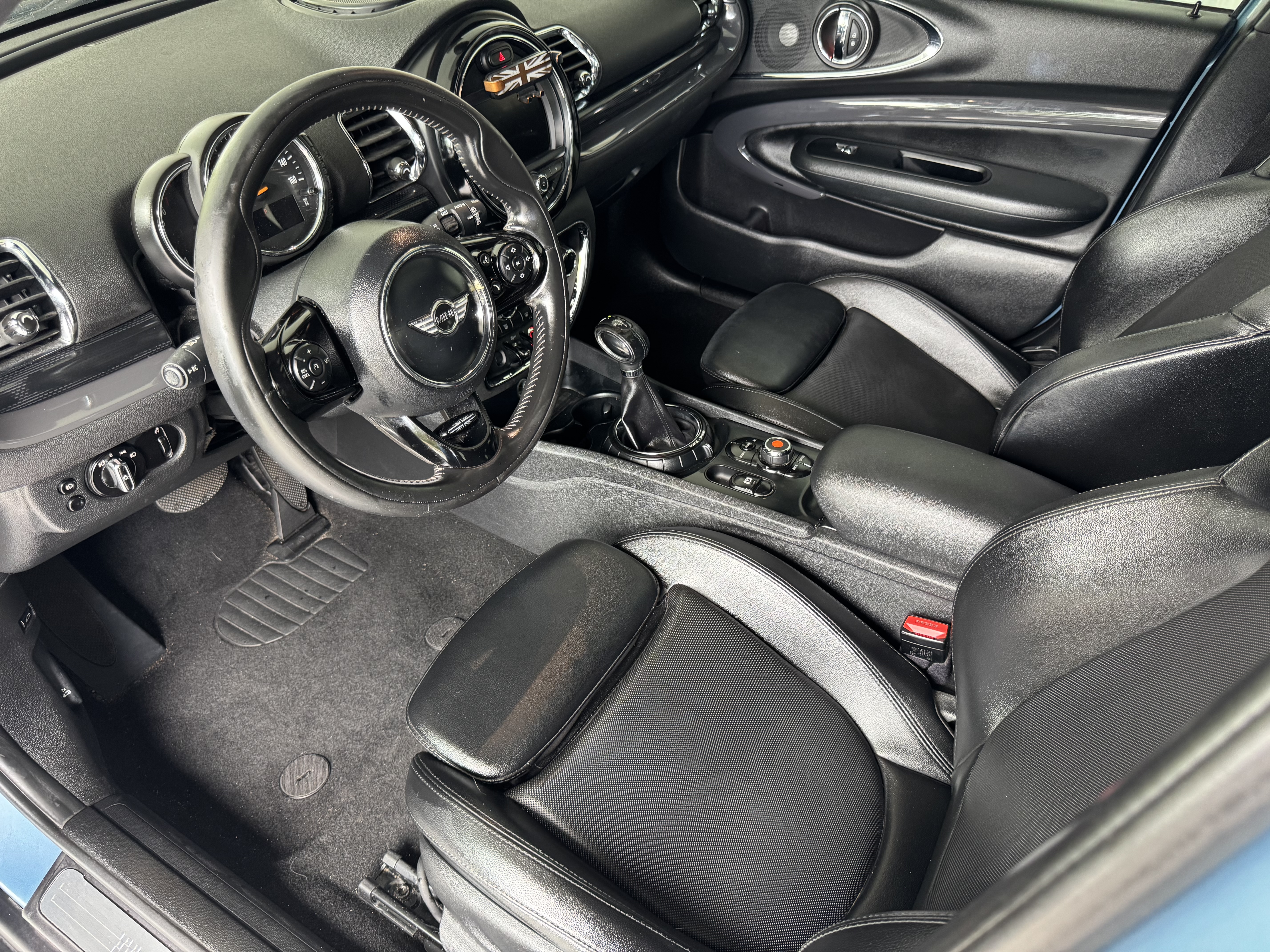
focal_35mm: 24
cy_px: 476
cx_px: 635
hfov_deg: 71.6
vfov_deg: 56.8
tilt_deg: -40.7
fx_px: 881
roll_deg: -3.3
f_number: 1.78
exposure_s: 1/60
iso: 320
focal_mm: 6.76
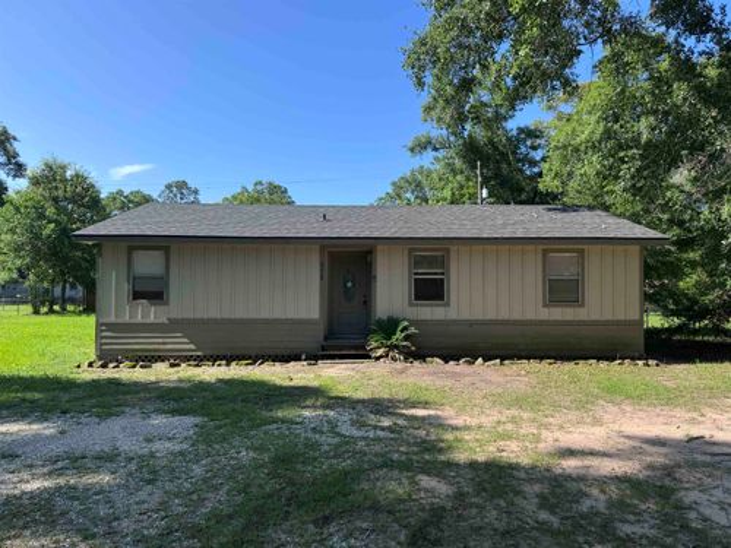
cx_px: 366
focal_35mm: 24
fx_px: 507
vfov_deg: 56.8
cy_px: 274
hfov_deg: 71.6
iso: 80
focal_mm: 6.76
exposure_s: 1/2415
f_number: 1.78
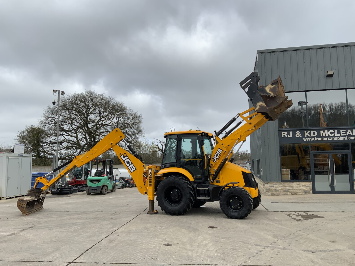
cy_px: 133
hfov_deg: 61.7
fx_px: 297
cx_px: 178
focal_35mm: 29
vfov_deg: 48.2
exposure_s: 1/842
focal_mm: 3
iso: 16
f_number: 1.8
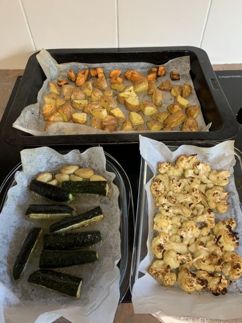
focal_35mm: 26
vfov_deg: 67.3
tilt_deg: -52.4
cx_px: 121
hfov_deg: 53.1
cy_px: 162
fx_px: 242
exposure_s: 1/60
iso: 250
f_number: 1.8
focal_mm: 4.25
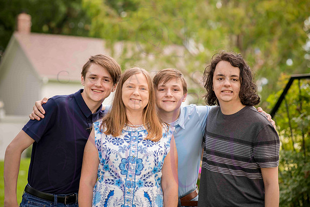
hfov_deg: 15.2
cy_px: 104
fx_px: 1163
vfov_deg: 10.2
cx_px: 155
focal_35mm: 135
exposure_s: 1/320
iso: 400
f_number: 5
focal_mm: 135
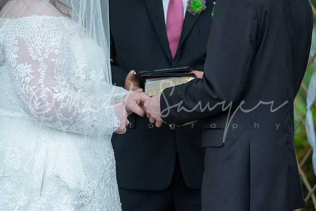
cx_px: 158
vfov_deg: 4.7
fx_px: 2590
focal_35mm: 295
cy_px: 106
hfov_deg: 7.0
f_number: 5
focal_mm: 196.6
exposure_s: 1/1250
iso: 800
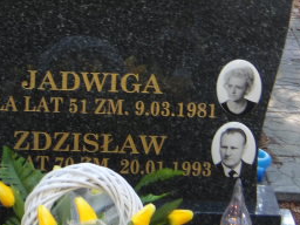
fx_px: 1517
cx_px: 52
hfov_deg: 11.3
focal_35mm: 175
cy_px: 46
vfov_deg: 8.5
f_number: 4.9
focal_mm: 12.5
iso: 200
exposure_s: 1/29
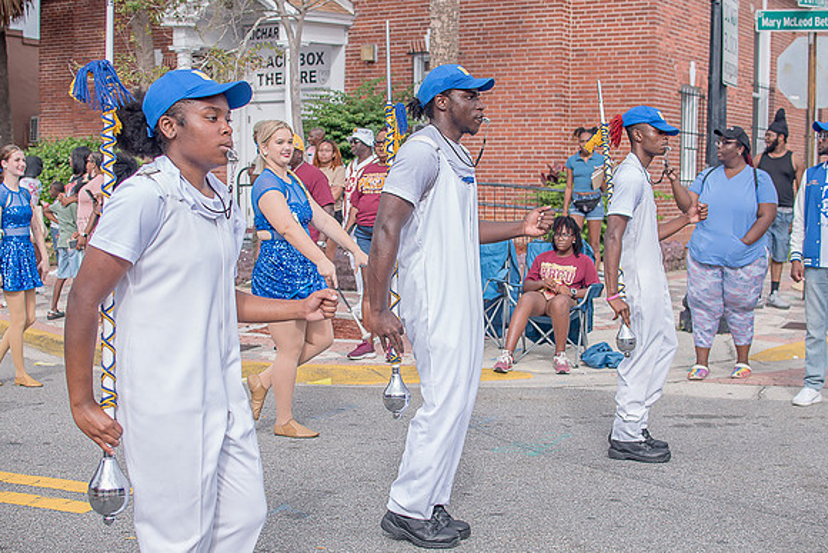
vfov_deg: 26.0
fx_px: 1196
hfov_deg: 38.2
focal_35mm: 52
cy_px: 276
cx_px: 414
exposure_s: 1/500
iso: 100
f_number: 4
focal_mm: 35
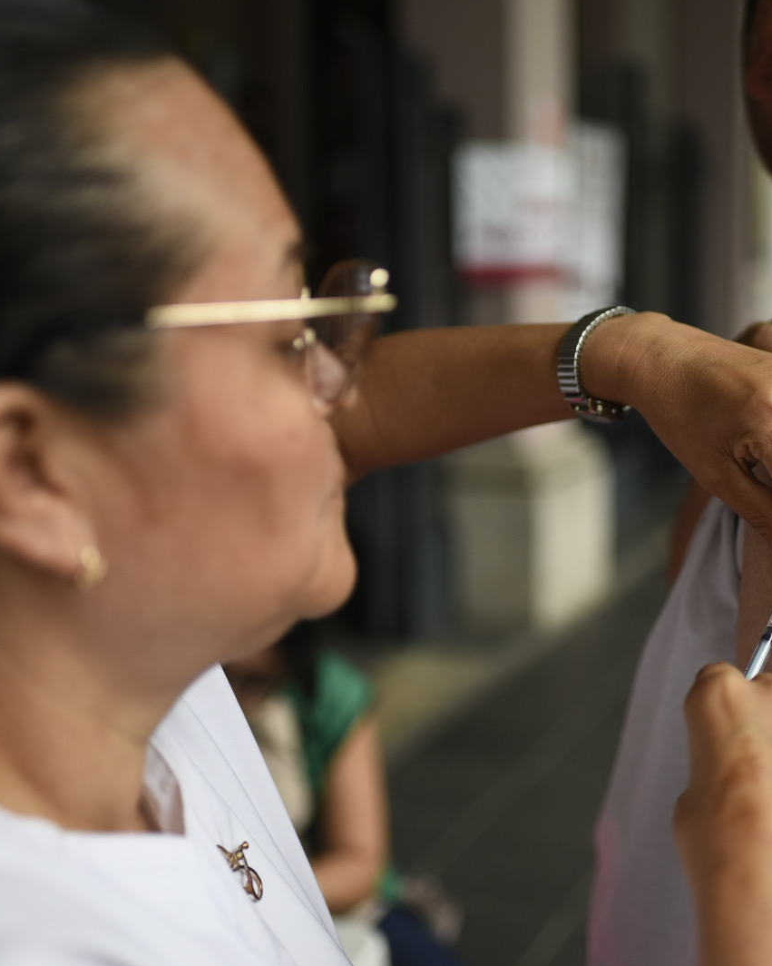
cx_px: 536
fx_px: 1428
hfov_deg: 30.0
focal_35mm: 50
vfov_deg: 37.3
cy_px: 487
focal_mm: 35
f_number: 1.8
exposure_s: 1/1600
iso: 250
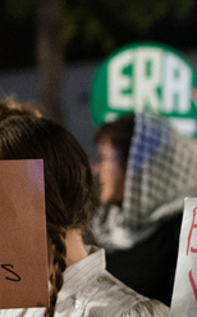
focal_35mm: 148
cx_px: 402
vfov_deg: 14.0
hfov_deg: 8.4
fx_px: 1274
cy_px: 284
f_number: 1.4
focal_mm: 35
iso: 6400
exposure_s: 1/500
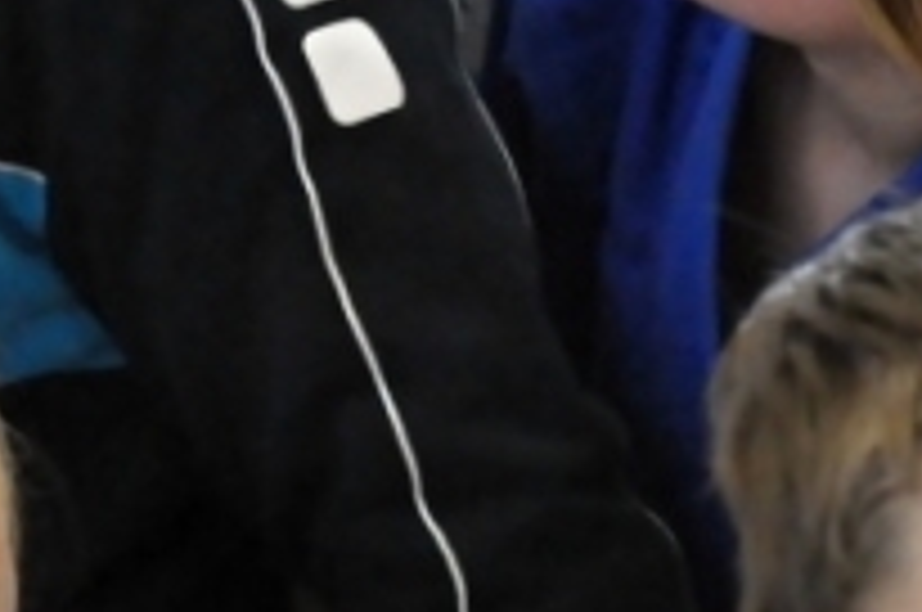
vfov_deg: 2.0
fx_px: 17700
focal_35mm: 692
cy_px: -110
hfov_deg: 3.0
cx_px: -342
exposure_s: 1/320
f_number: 4.5
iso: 3200
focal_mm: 105
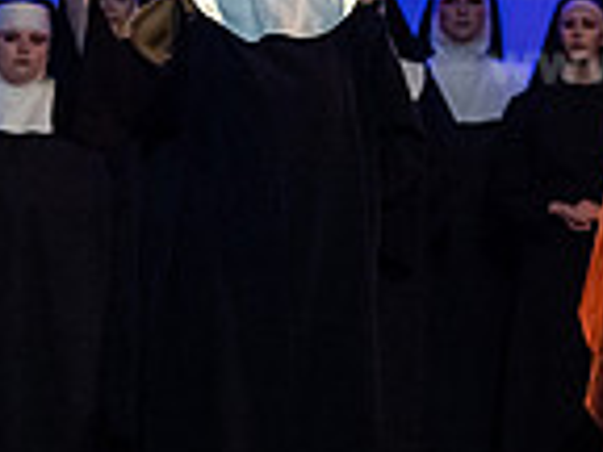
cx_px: 297
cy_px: 153
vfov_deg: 3.7
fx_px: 7072
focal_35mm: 406
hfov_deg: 4.9
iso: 6400
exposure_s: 1/250
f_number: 3.2
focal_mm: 105
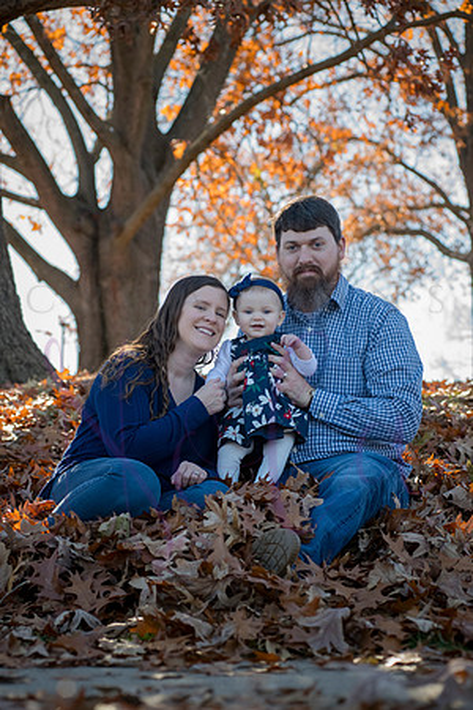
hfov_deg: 17.1
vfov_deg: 25.4
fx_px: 1577
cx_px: 236
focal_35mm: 80
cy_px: 355
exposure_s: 1/320
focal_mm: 80
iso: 400
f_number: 5.6
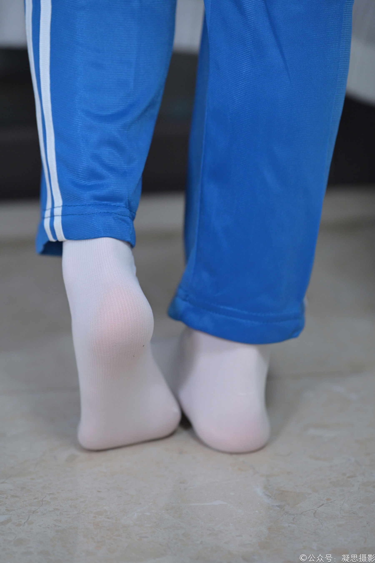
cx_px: 188
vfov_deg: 13.7
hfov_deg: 9.1
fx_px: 2344
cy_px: 282
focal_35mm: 150
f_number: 3.5
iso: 1600
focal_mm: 150
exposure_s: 1/100
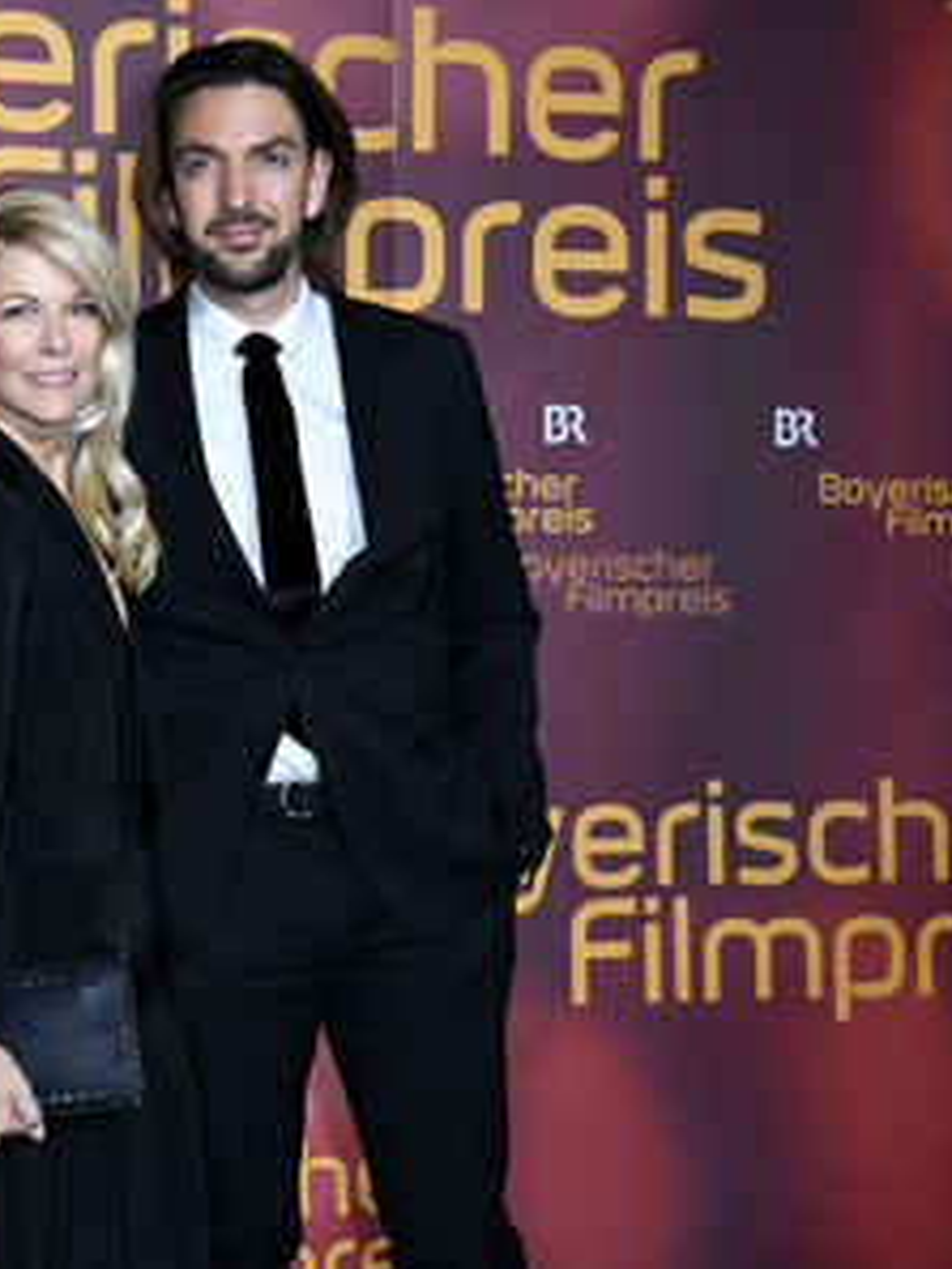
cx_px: 147
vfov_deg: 26.7
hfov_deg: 19.9
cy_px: 637
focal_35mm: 73
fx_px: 2675
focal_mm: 50
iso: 500
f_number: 6.3
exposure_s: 1/125
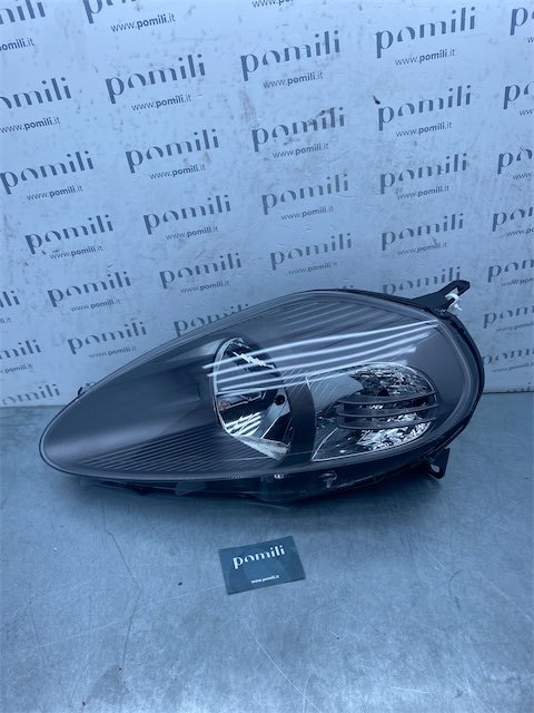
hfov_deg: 53.1
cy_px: 356
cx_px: 267
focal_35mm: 26
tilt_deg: -33.6
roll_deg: -3.2
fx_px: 535
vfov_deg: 67.3
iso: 32
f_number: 1.8
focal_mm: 4.25
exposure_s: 1/990
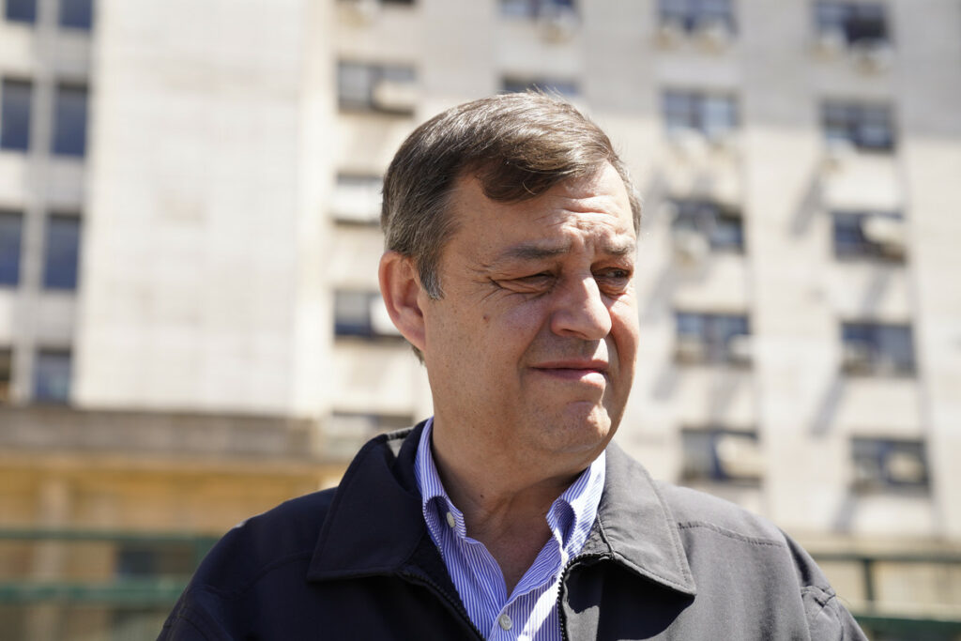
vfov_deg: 22.6
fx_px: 1602
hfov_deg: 33.4
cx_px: 480
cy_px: 320
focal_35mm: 60
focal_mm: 60
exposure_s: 1/640
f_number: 4
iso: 200
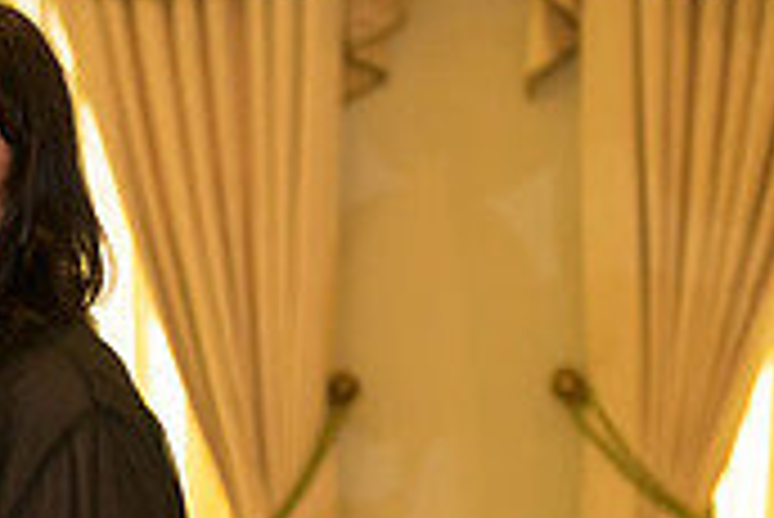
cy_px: 480
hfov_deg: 7.9
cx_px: -477
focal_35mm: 253
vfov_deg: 5.4
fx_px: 5444
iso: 1600
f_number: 3.2
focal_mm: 75
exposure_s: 1/125
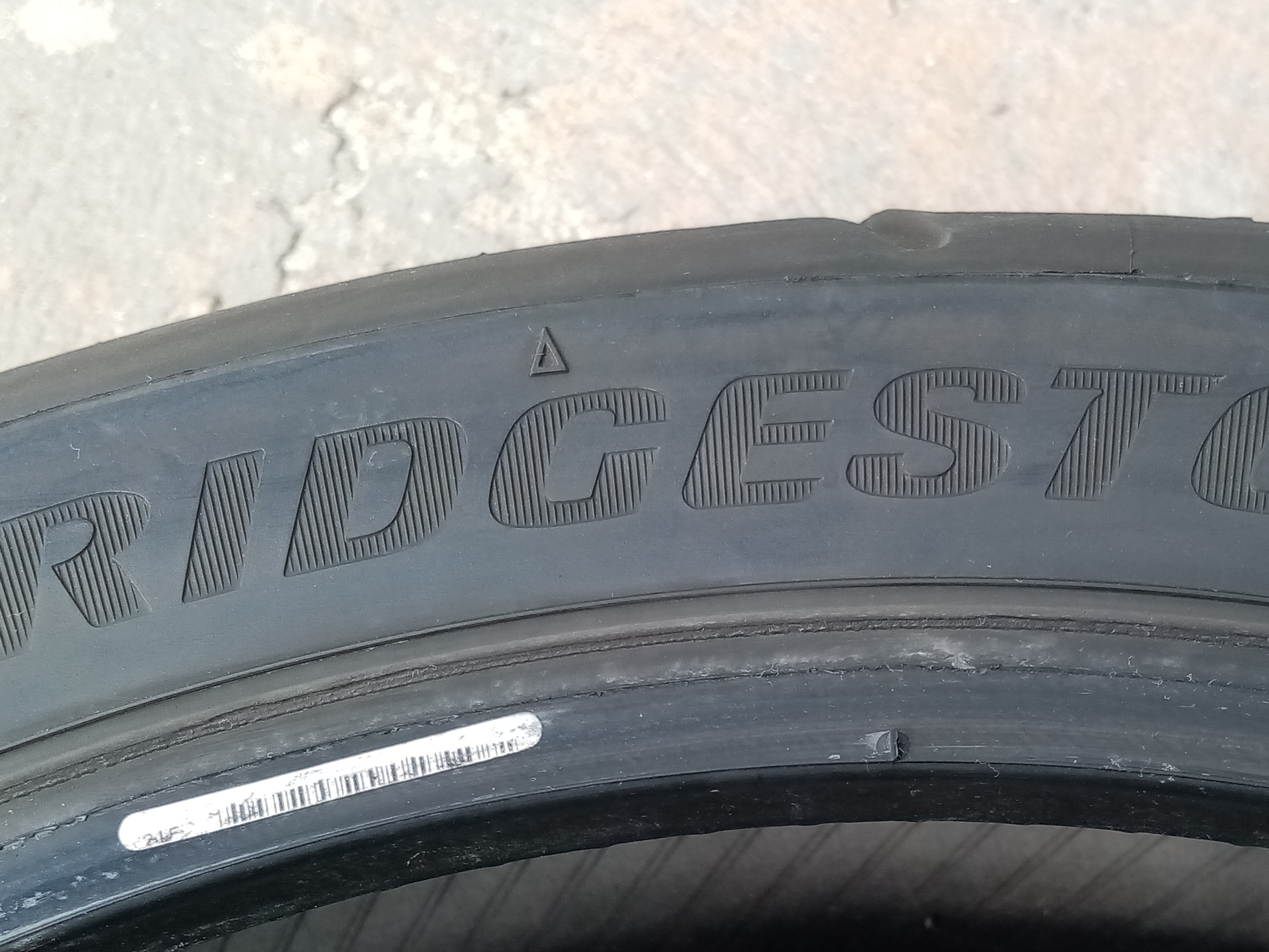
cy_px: 620
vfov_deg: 29.5
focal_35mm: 49
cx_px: 820
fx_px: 1797
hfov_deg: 38.6
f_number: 1.8
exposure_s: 1/107
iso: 106
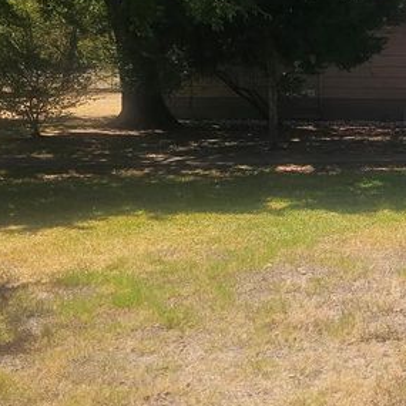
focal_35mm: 73
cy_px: 118
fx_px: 969
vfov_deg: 23.5
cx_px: 624
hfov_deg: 20.1
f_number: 1.7
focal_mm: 6.3
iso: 10
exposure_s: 1/560
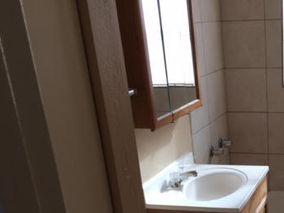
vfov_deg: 26.2
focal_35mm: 54
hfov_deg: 33.7
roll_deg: +2.2
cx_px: 255
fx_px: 443
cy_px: 192
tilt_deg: -20.7
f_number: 2.2
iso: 32
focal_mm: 4.15
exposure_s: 1/60
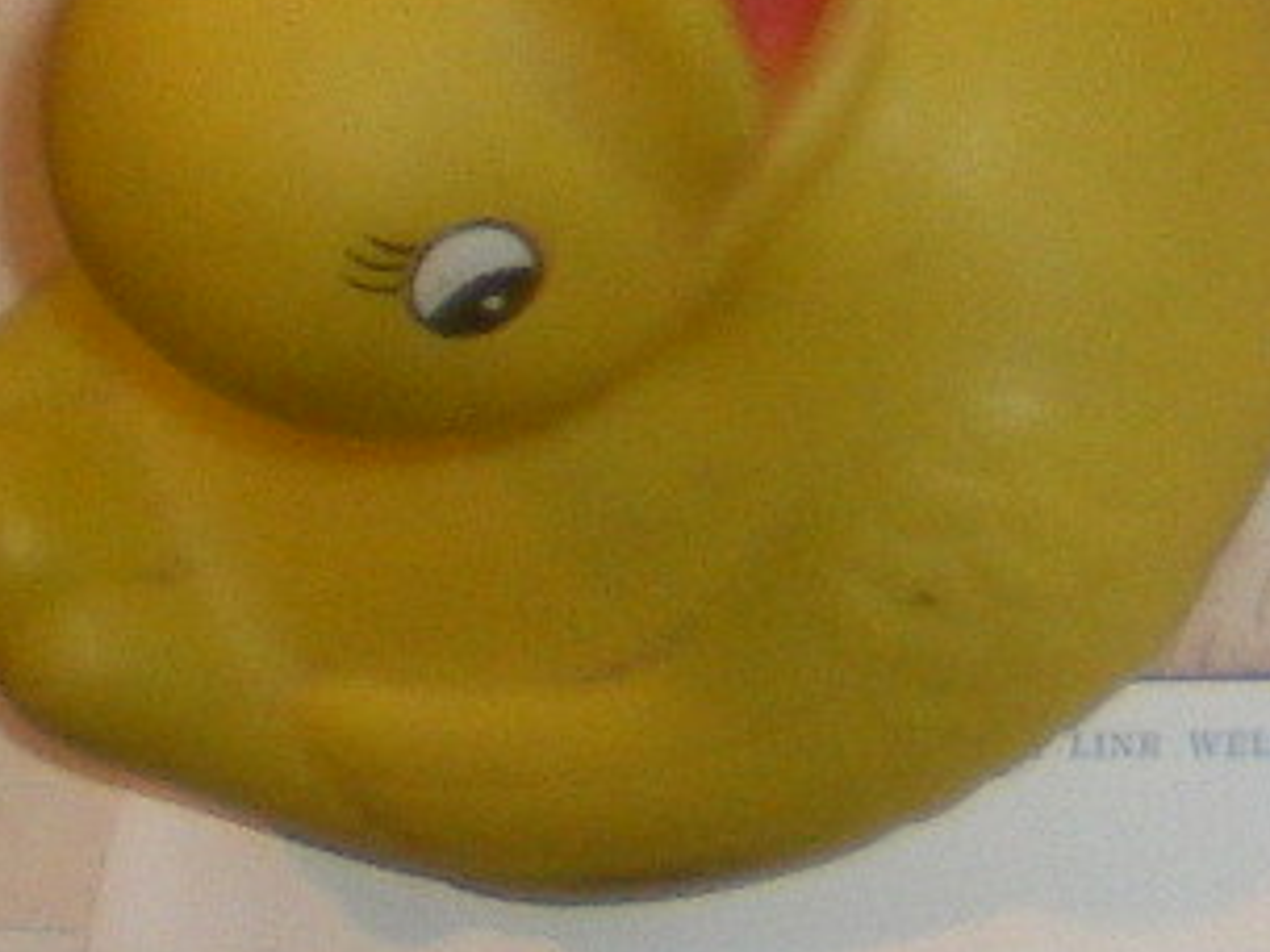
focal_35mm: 200
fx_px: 7338
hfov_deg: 8.8
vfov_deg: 7.2
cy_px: -835
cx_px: 3183
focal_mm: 6.3
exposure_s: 1/50
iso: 200
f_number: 3.1
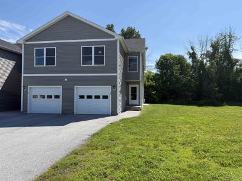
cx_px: 121
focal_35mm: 24
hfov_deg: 71.6
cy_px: 90
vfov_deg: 56.8
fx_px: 168
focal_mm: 6.76
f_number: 1.78
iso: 80
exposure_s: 1/4167
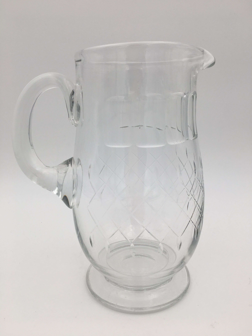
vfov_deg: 61.7
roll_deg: +0.5
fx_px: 281
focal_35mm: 29
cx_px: 126
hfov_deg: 48.2
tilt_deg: -14.6
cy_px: 168
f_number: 2.2
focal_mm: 4.15
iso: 25
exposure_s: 1/214
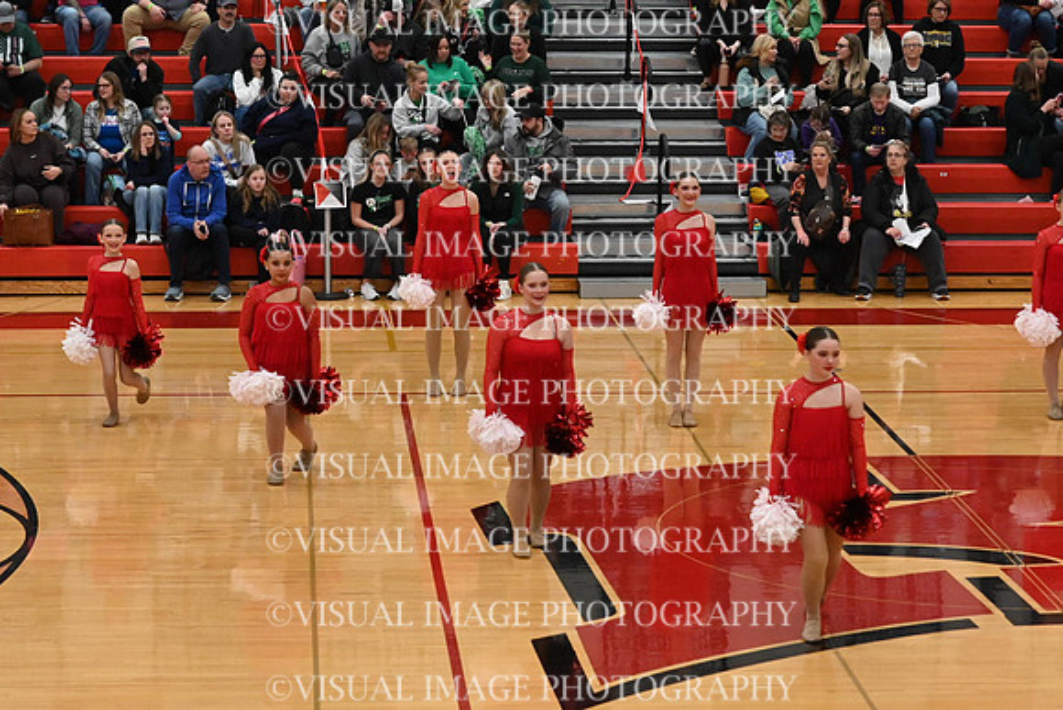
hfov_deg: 19.5
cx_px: 532
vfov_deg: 13.0
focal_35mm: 105
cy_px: 355
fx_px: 3101
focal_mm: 70
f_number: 4
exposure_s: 1/400
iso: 6400
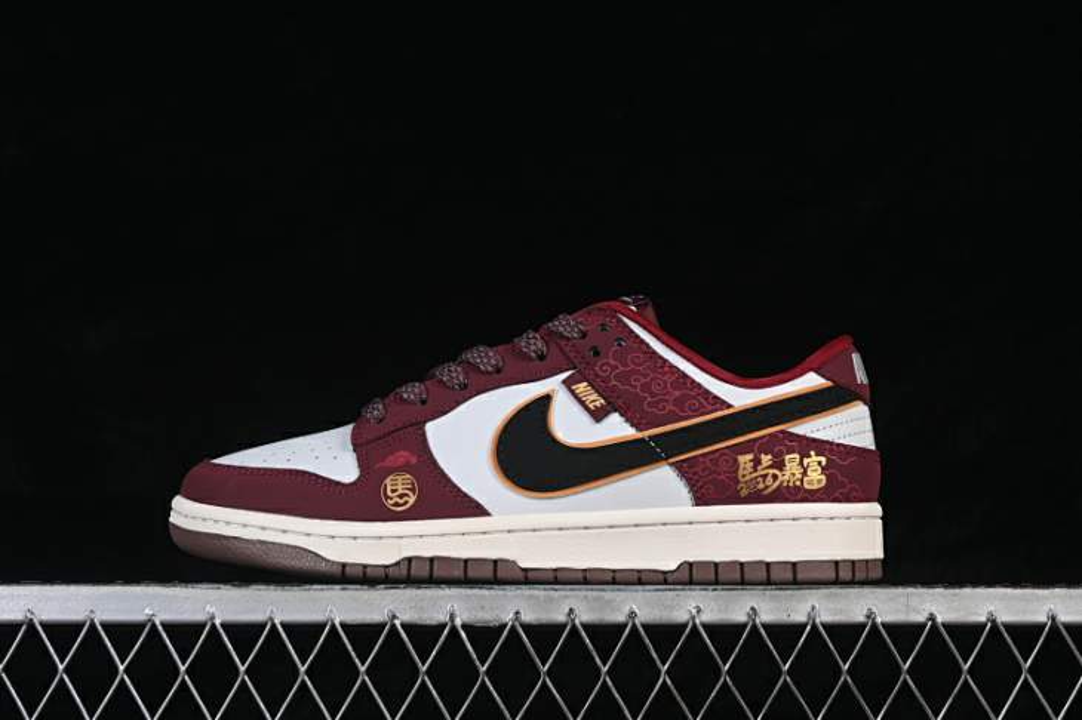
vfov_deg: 18.2
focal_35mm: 75
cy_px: 360
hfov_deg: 27.0
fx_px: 2253
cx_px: 541
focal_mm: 50
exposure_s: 1/80
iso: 160
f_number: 8
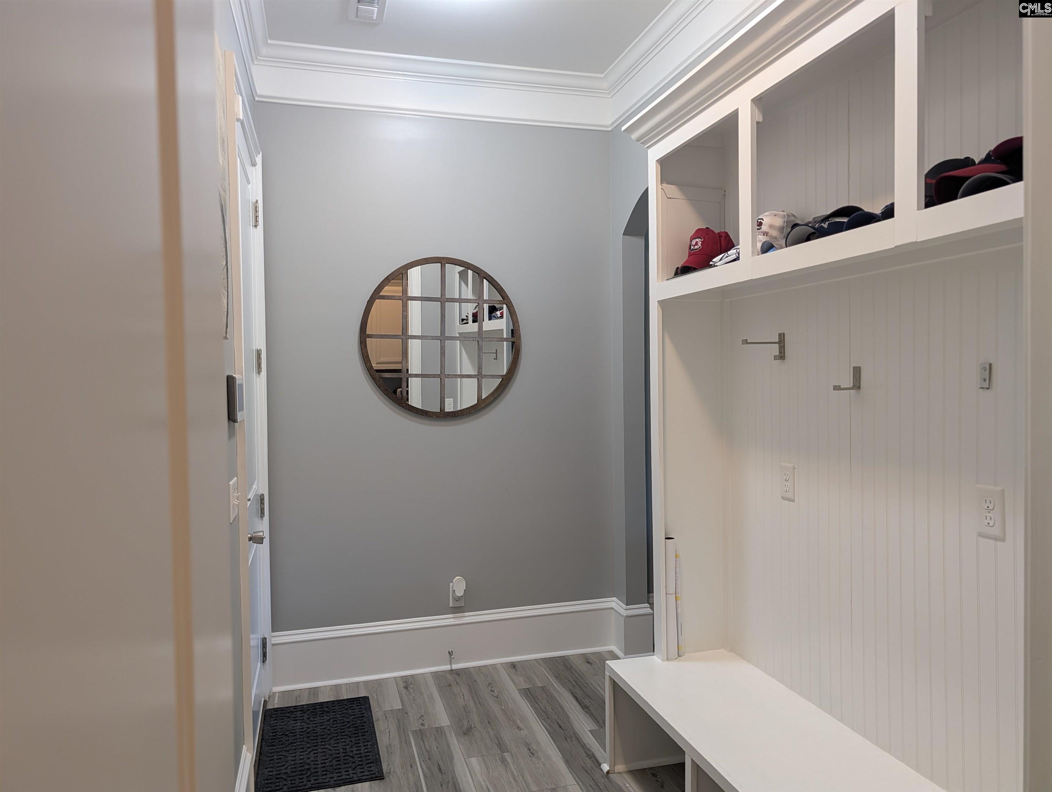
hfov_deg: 71.5
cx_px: 526
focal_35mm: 24
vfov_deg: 56.9
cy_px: 396
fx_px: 730
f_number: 1.68
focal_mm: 6.9
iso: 110
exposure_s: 1/30
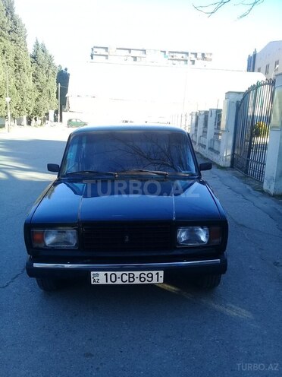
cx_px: 141
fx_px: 337
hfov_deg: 45.4
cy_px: 188
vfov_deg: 58.4
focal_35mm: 31
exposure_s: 1/245
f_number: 2.2
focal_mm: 3.3
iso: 50
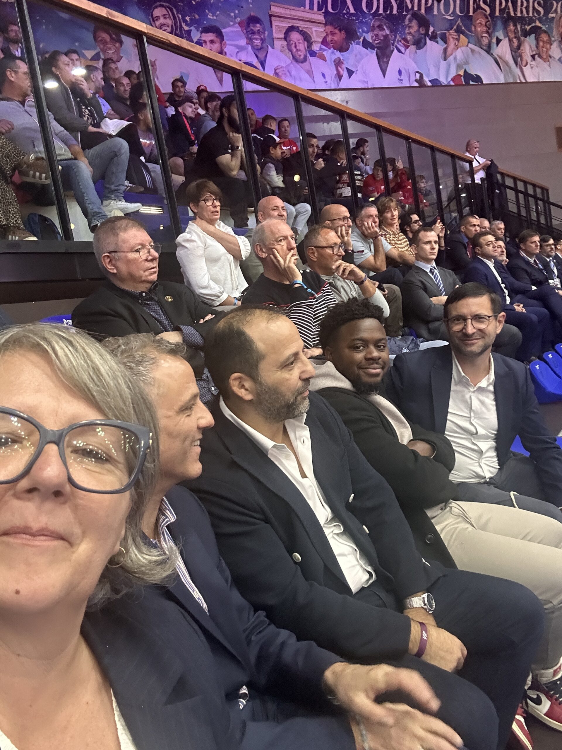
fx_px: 649
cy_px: 375
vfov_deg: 60.0
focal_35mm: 30
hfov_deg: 46.8
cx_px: 281
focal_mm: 2.69
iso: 250
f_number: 1.9
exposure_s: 1/60
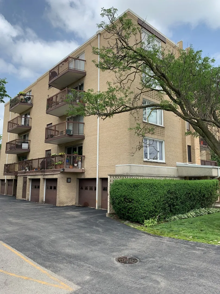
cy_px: 147
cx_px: 110
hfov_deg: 53.1
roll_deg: -0.8
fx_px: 220
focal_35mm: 26
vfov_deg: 67.3
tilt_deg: +9.3
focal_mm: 4.25
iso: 25
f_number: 1.8
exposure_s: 1/1299
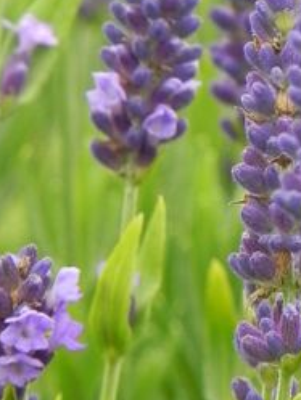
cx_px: 56
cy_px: -151
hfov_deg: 1.0
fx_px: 17886
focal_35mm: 1544
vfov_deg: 1.3
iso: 160
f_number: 5
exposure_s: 1/160
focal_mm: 85.6
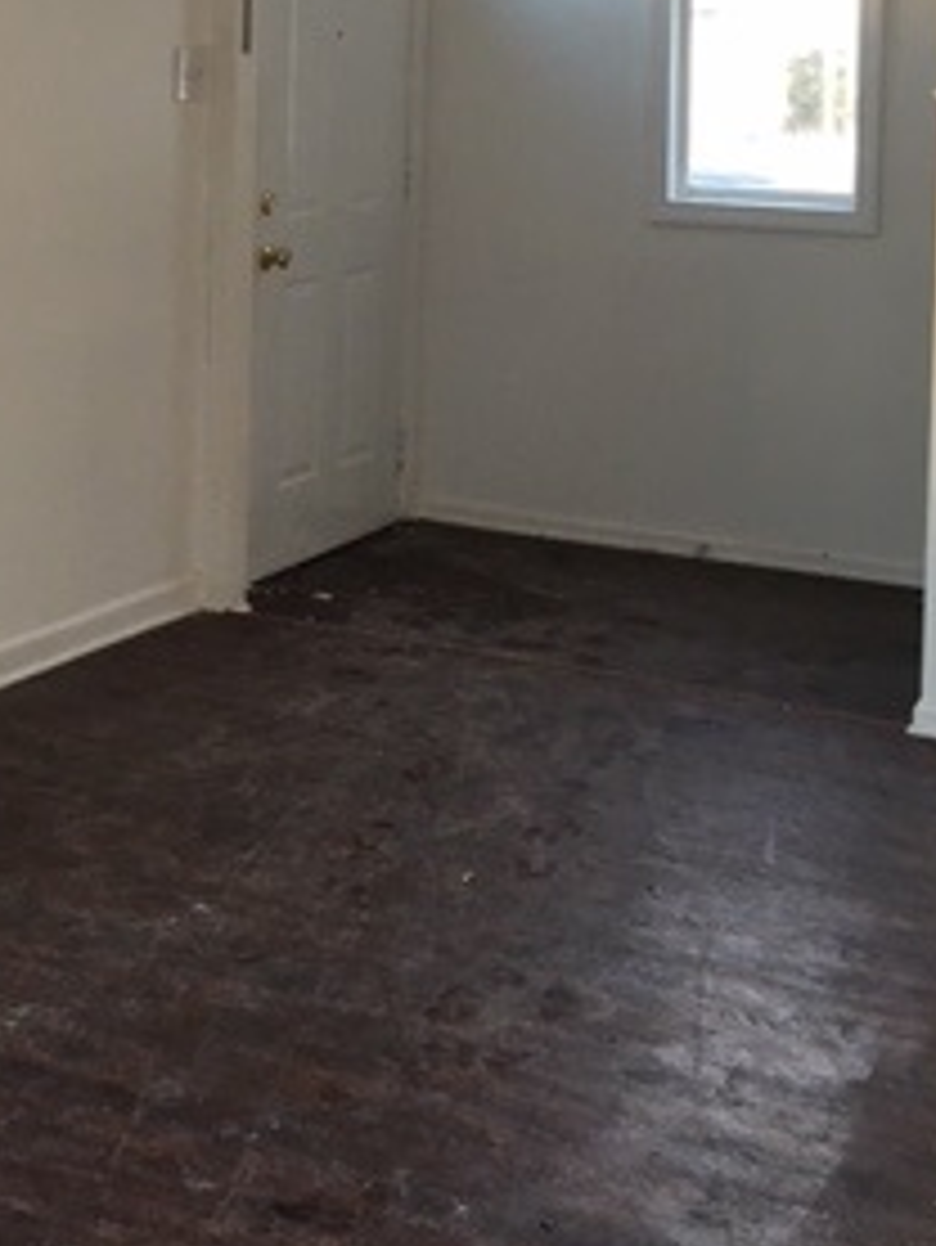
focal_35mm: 67
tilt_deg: -3.2
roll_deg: +0.1
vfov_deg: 27.9
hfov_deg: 21.7
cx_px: 202
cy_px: 117
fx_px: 2414
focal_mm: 4.15
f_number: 2.2
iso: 40
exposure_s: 1/30
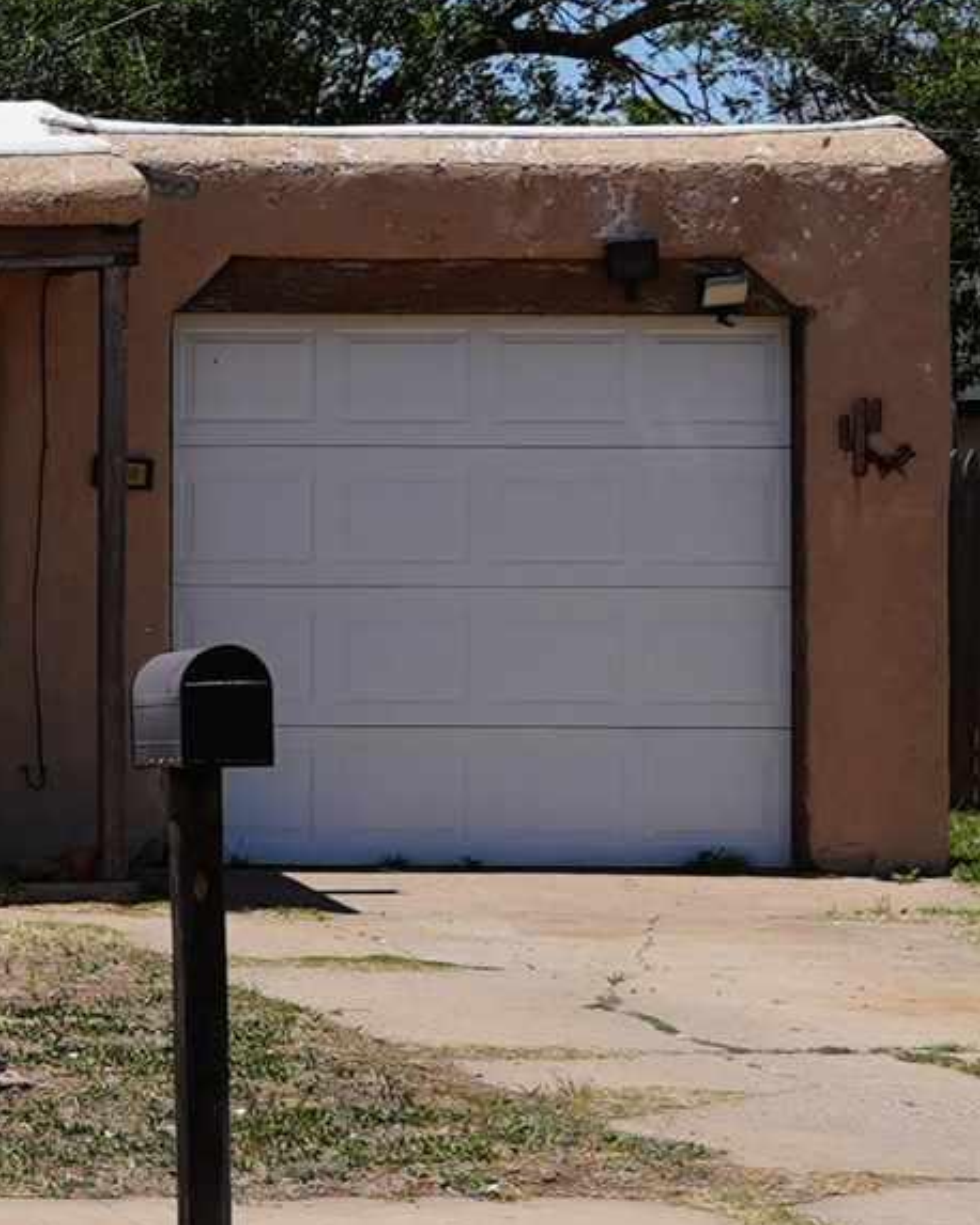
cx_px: -1207
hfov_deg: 9.3
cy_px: 688
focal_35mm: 151
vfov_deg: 12.8
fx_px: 5477
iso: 100
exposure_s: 1/1000
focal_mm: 20
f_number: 5
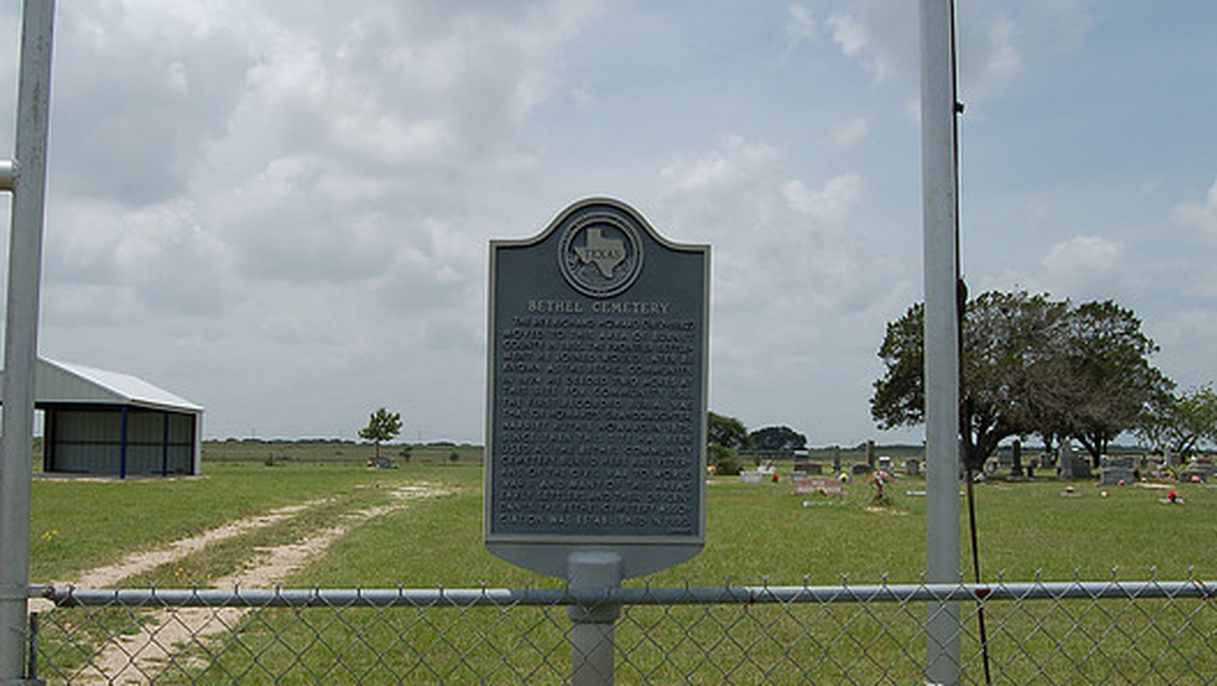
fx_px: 1227
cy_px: 367
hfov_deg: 52.7
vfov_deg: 31.2
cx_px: 570
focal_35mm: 38
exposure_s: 1/200
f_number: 14
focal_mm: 22
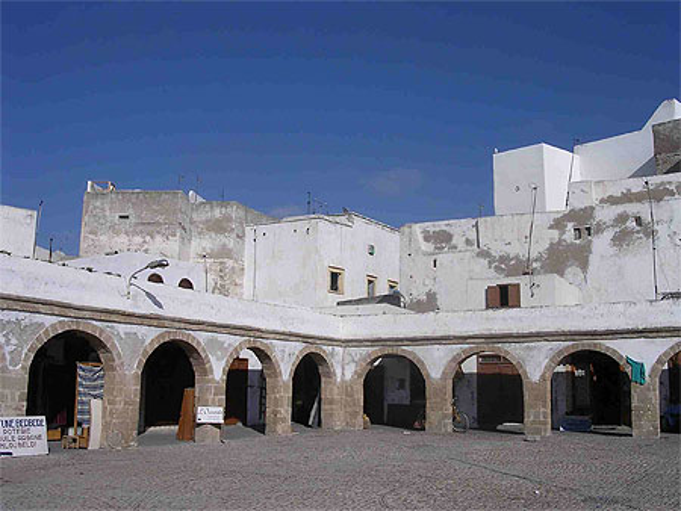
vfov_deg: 37.8
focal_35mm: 38
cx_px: 340
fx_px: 748
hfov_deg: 49.0
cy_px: 256
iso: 100
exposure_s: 1/853
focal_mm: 5.8
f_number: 5.6
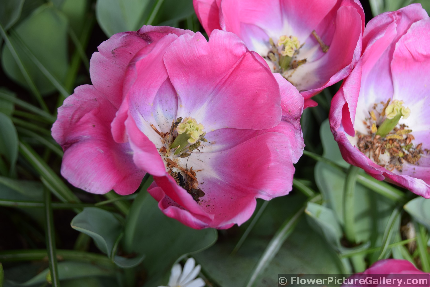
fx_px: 1344
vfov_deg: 12.2
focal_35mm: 112
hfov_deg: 18.2
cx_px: 215
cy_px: 144
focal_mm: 75
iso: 250
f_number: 8
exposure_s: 1/250
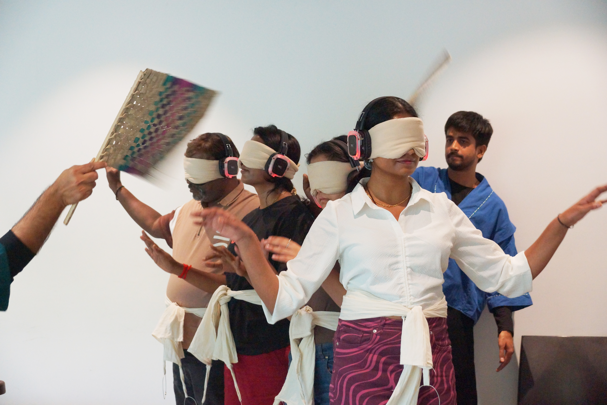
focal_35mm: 52
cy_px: 202
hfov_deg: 37.9
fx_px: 885
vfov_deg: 25.8
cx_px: 304
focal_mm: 35
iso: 1600
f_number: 4.5
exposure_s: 1/100
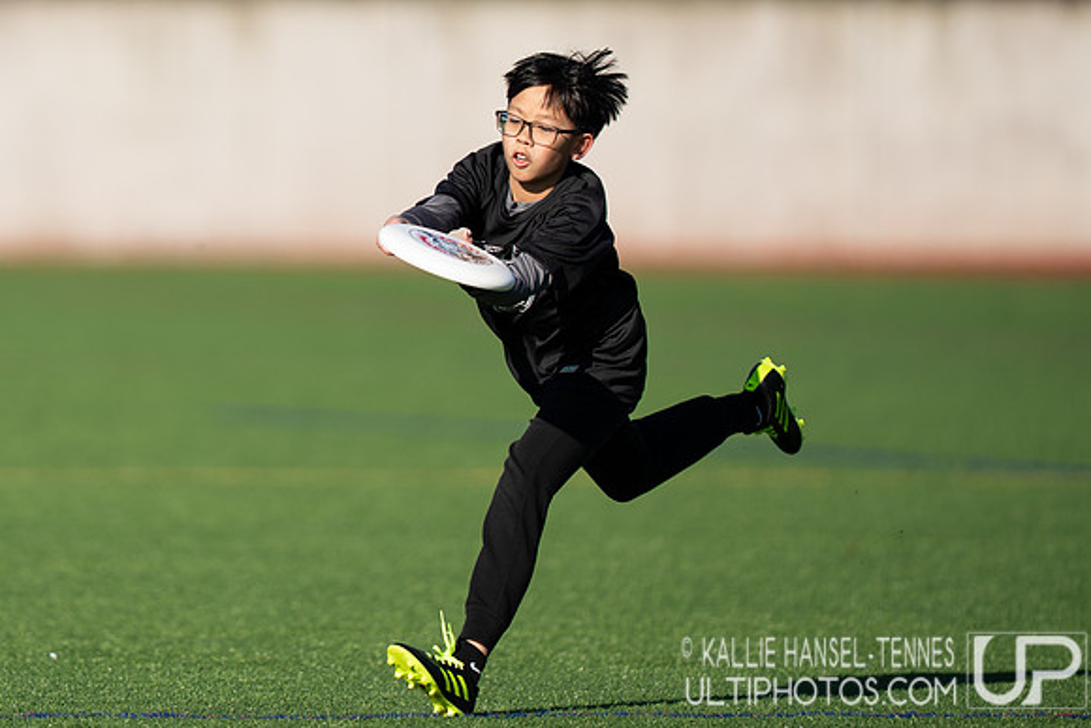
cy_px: 167
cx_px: 314
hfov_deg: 3.3
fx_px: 18696
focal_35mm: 617
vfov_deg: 2.2
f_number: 2.8
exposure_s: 1/2000
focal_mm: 400
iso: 100
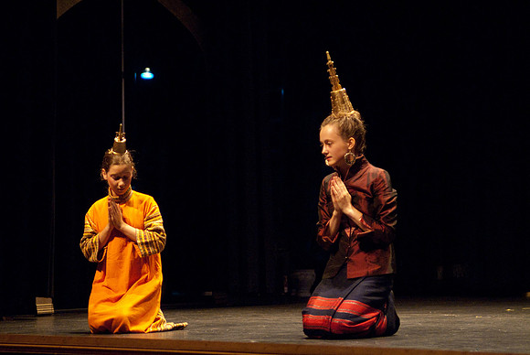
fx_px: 1658
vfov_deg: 12.2
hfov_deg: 18.2
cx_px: 265
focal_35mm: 112
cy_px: 178
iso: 1600
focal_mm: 75
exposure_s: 1/160
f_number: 2.8
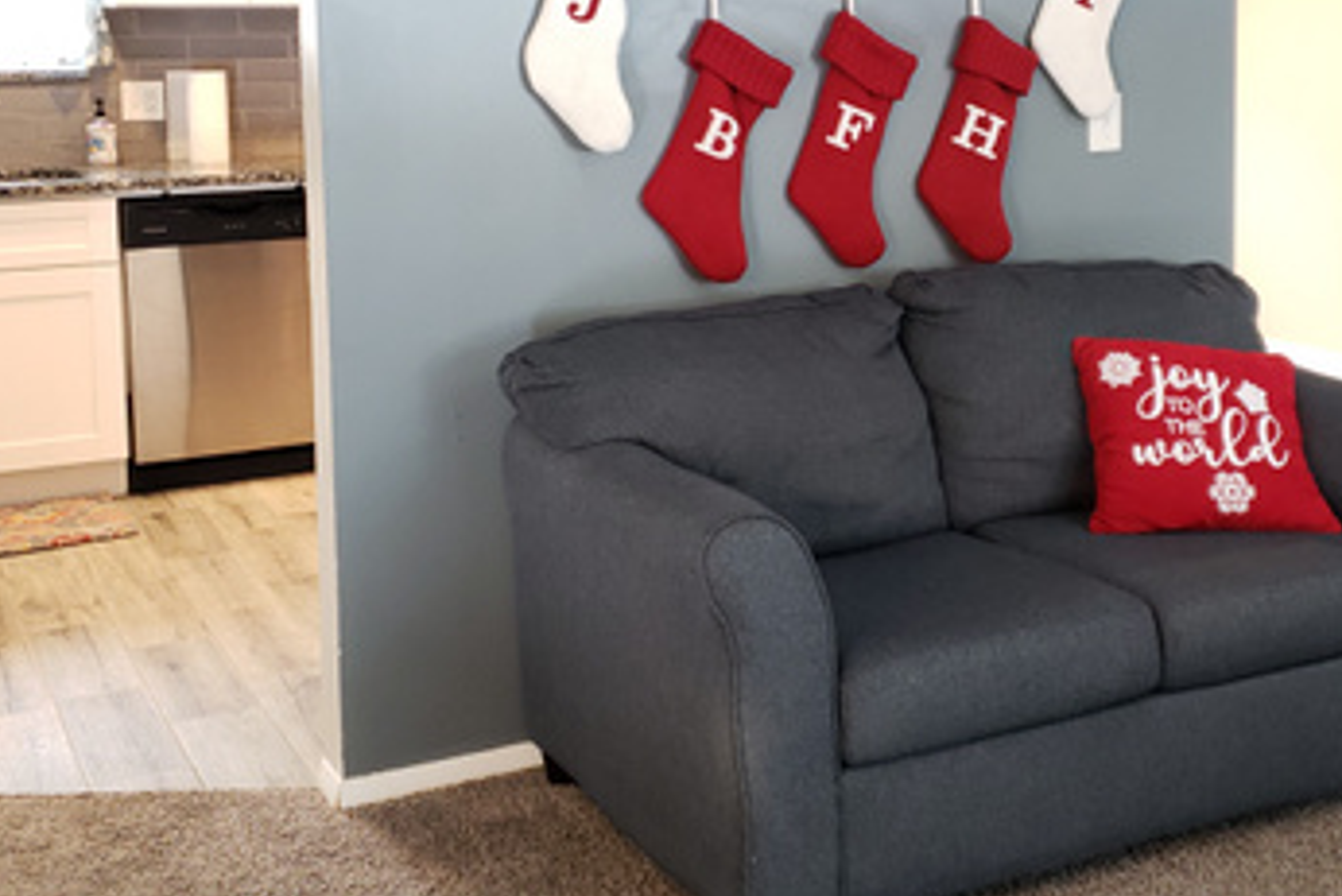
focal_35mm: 50
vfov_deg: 26.6
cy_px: 202
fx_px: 1865
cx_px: 923
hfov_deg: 39.0
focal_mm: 4.3
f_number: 1.5
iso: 125
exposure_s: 1/20
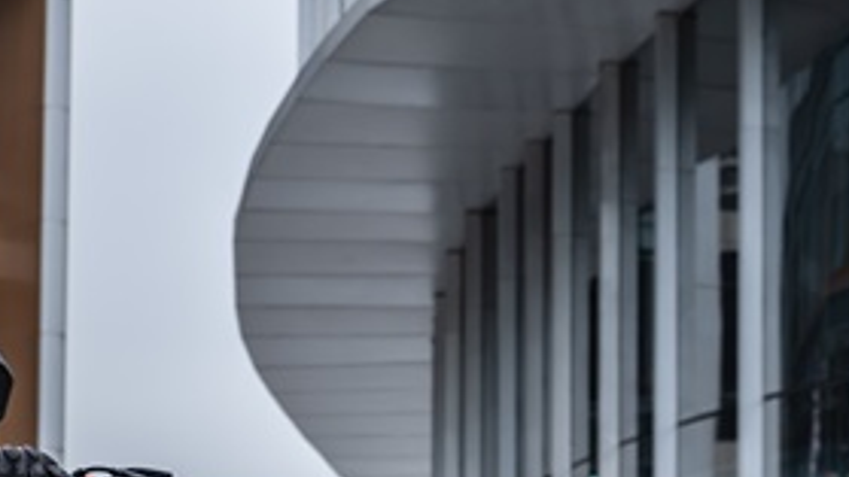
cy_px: 629
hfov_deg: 15.7
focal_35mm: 133
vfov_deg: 9.0
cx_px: -88
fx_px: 2994
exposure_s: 1/250
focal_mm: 43.3
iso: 400
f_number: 5.6
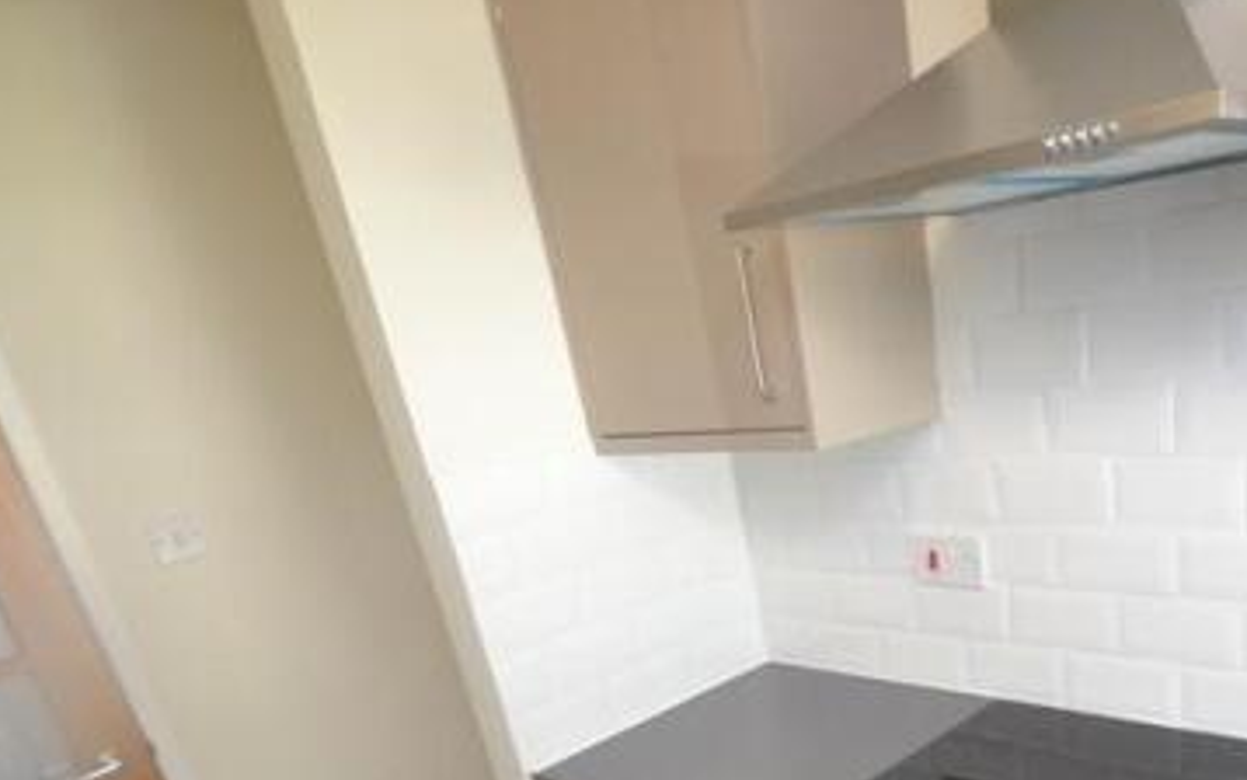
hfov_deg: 63.4
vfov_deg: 40.3
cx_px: 902
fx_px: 952
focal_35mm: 28
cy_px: 740
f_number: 4
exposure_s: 1/60
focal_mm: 10
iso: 900
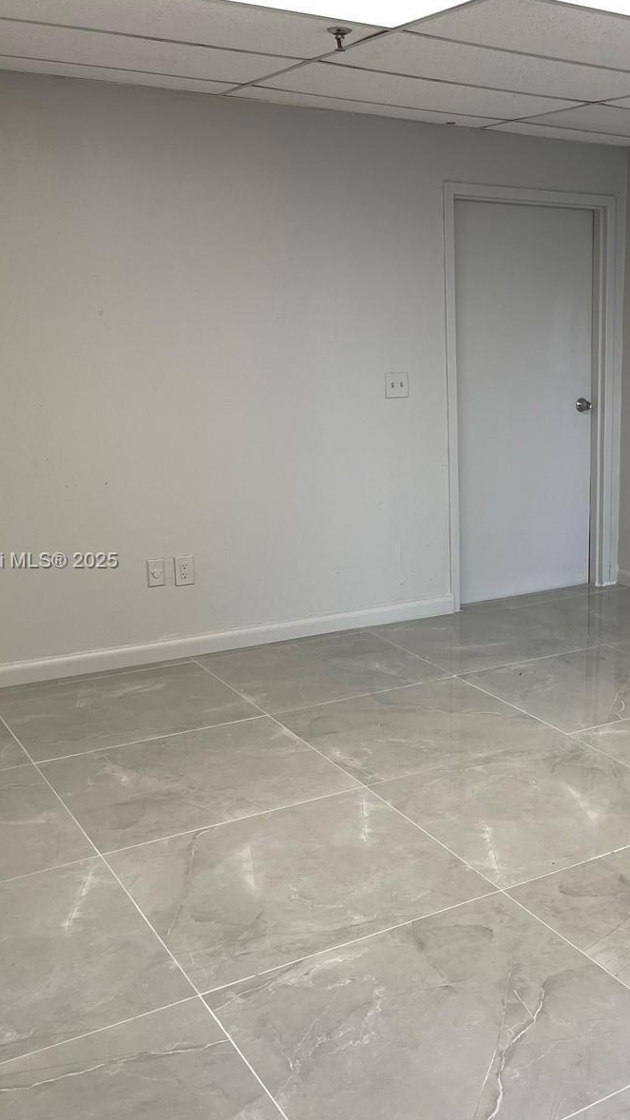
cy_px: 562
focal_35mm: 37
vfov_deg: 54.0
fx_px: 1098
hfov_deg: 30.5
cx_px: 574
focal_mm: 5.1
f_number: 1.6
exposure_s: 1/120
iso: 50
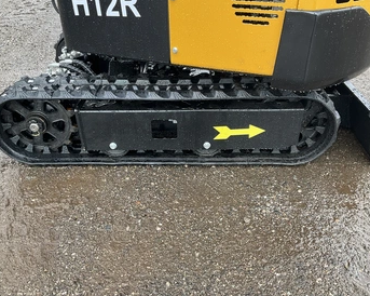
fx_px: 361
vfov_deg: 44.5
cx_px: 175
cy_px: 145
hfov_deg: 54.2
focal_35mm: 33
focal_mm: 3
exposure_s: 1/168
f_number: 1.8
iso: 20
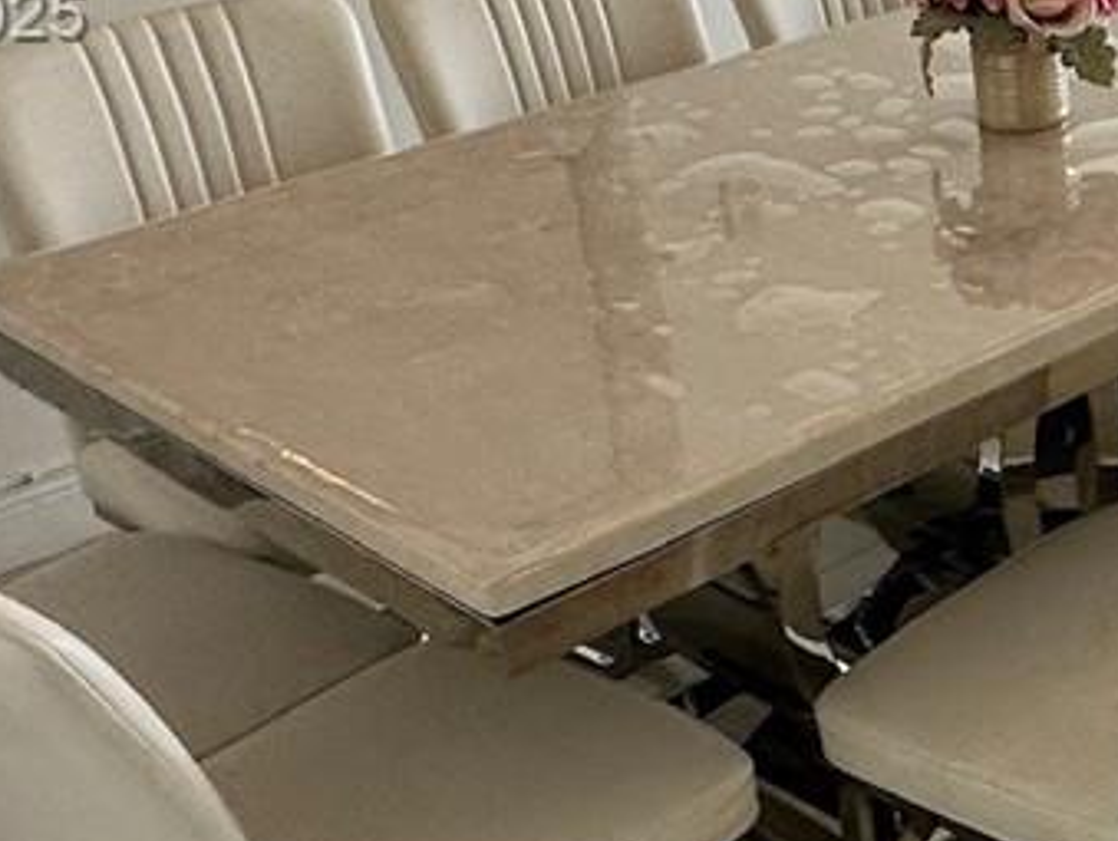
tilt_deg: -16.6
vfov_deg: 21.6
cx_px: 1669
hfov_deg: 23.6
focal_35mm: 66
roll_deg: -2.1
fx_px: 2134
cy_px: 20
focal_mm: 2.22
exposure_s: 1/232
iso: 40
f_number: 2.2
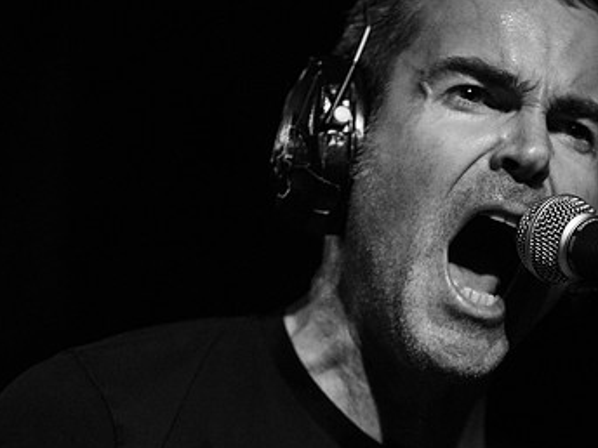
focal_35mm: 154
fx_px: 2660
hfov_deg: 12.8
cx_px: 436
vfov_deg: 9.6
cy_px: 208
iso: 2500
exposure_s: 1/100
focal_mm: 95
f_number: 3.2
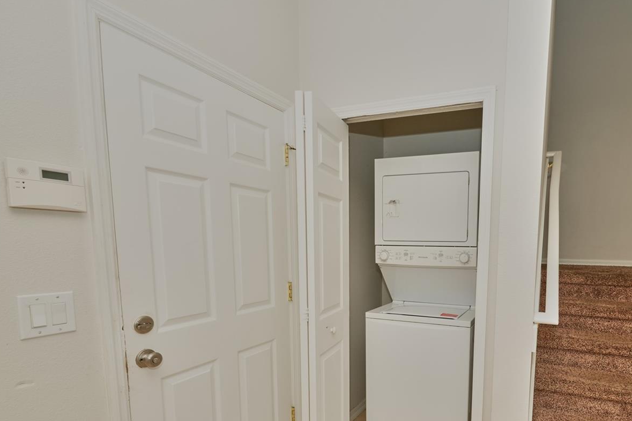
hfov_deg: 83.9
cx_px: 421
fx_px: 333
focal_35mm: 19
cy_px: 282
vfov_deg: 62.8
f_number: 4
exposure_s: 1/200
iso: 400
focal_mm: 14
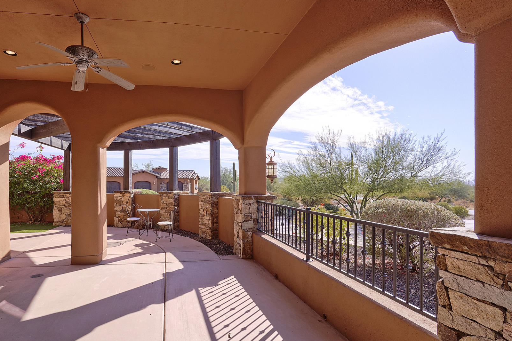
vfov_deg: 67.2
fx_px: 256
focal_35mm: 18
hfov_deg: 89.4
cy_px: 186
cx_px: 219
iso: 800
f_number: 9
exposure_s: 1/125
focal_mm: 15
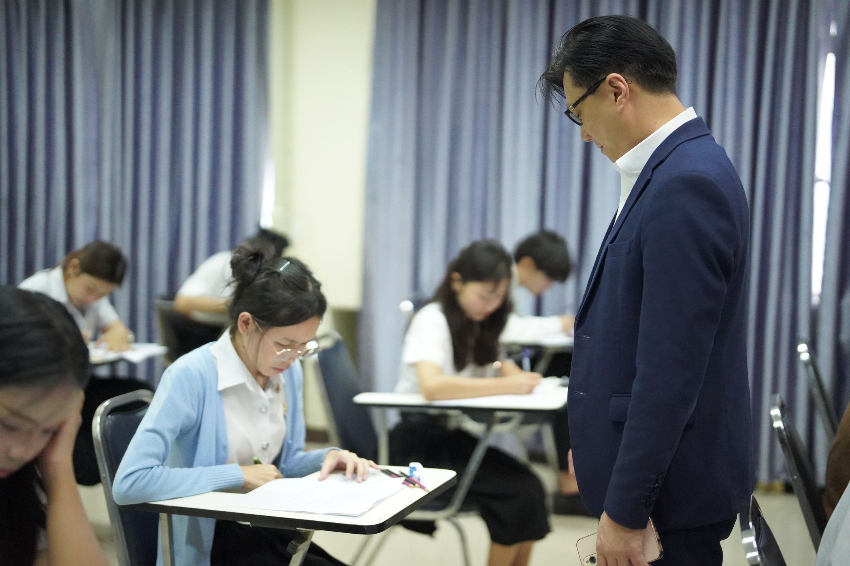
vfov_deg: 27.0
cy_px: 283
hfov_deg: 39.6
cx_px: 425
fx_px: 1180
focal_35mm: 50
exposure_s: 1/3200
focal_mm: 50
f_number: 1.2
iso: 10000
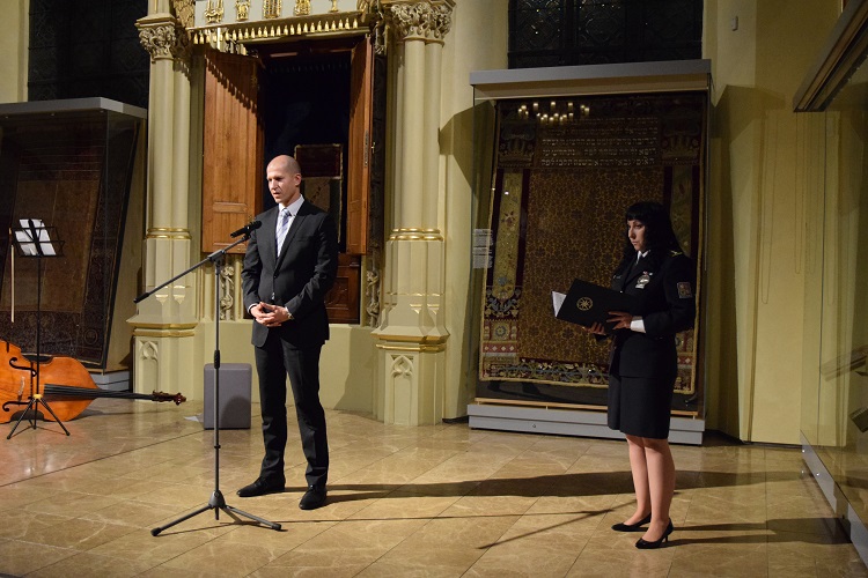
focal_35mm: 38
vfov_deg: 35.5
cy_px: 289
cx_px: 434
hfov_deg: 51.3
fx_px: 904
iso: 4000
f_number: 4
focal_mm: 25
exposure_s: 1/60
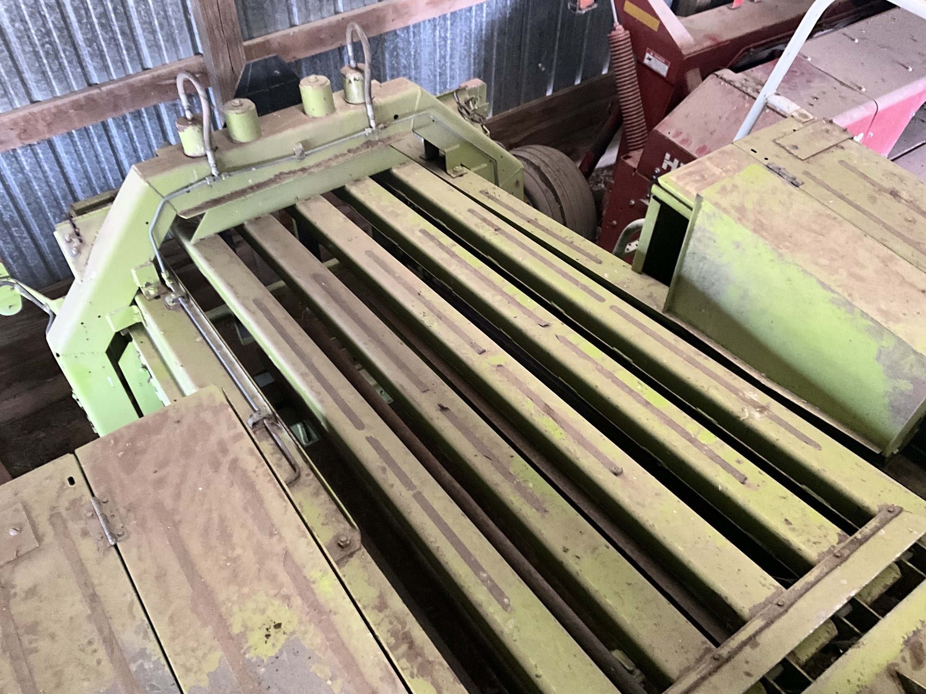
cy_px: 347
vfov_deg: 48.2
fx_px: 776
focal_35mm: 29
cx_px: 463
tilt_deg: -49.0
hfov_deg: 61.7
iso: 500
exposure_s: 1/30
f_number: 1.8
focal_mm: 3
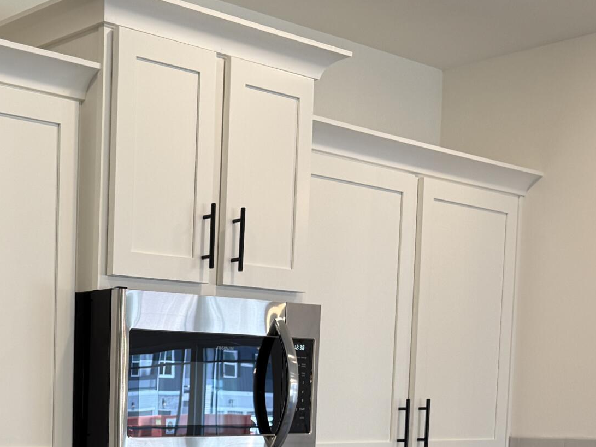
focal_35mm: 66
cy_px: 525
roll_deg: -0.2
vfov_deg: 20.9
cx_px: -67
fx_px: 1136
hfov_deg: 26.9
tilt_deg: -5.0
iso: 64
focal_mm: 6.76
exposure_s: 1/120
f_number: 1.78
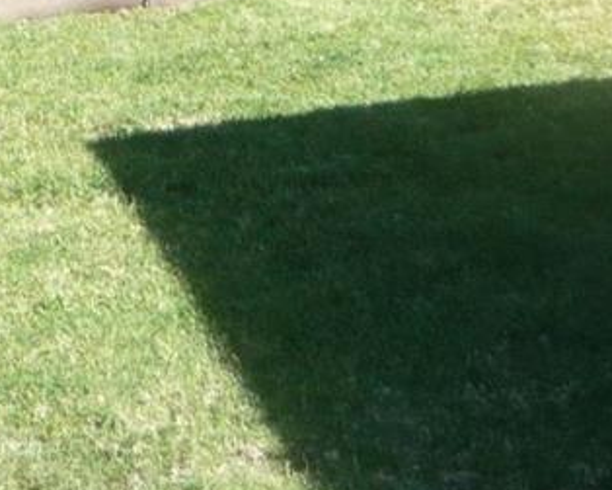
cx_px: -214
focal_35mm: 140
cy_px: -527
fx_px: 2535
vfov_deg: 10.1
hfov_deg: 13.2
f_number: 4
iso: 100
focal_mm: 5.2
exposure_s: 1/320
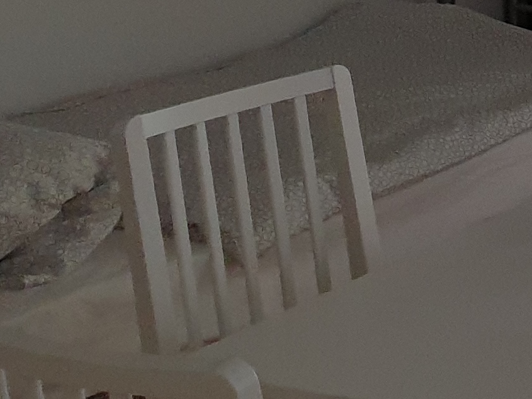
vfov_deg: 11.2
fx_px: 1906
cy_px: -291
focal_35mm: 124
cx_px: 983
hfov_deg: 14.0
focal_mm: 4.3
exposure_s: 1/96
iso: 200
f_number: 2.4
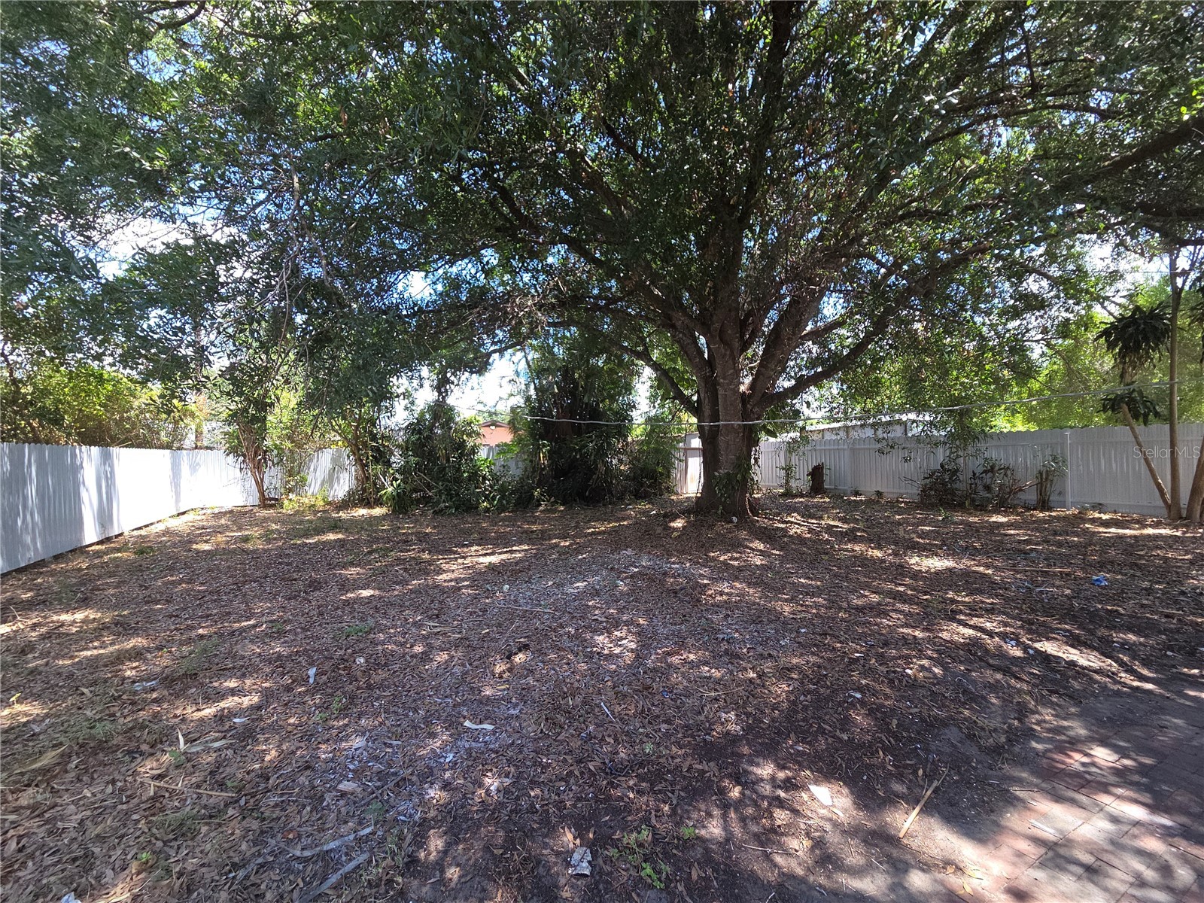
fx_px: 452
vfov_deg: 89.9
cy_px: 452
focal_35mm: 13
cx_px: 602
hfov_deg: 106.2
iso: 50
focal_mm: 2.2
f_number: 2.2
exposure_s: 1/246
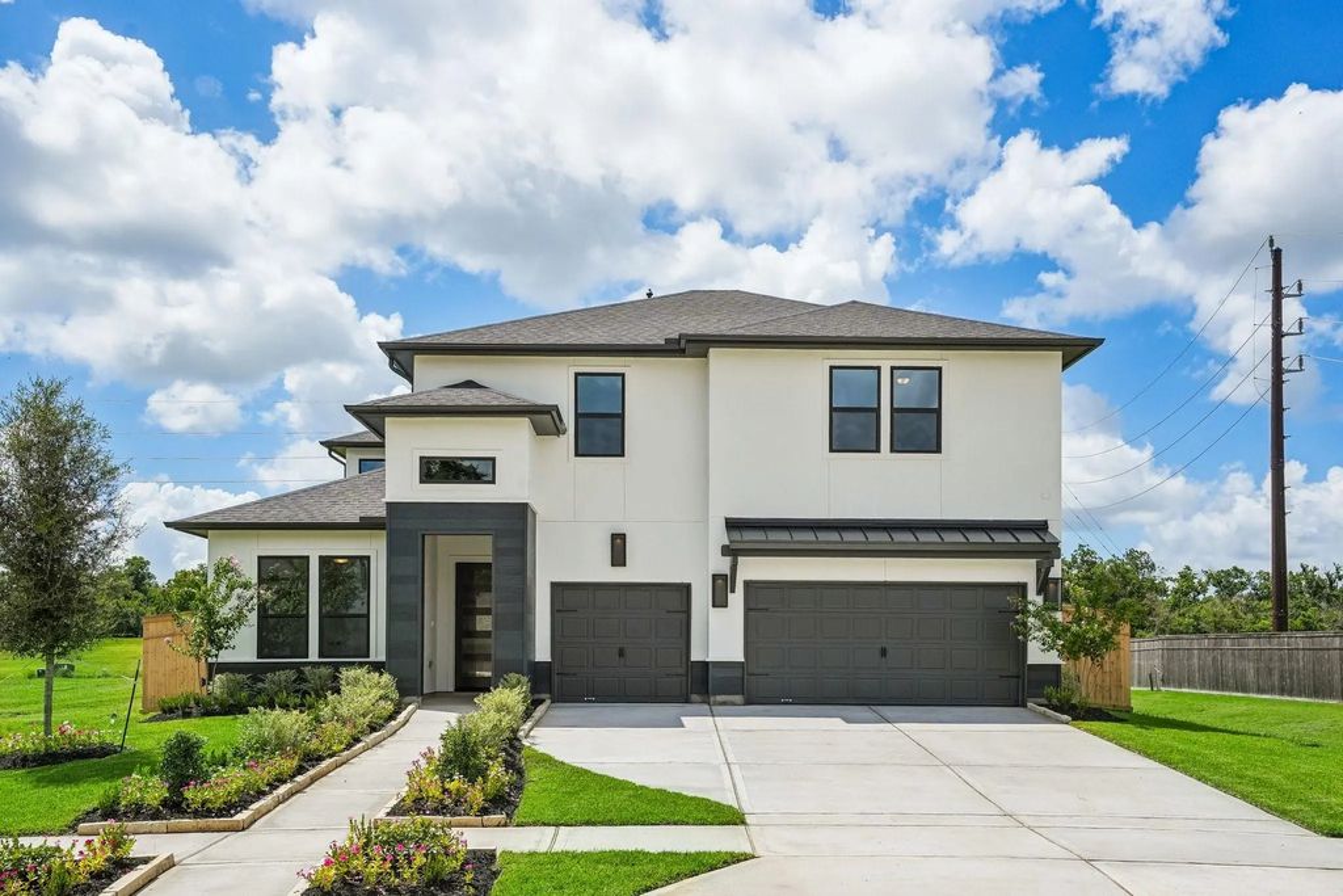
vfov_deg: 43.6
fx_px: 1119
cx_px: 672
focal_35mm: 30
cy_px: 448
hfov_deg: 61.9
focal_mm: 30
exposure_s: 1/2000
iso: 400
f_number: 8
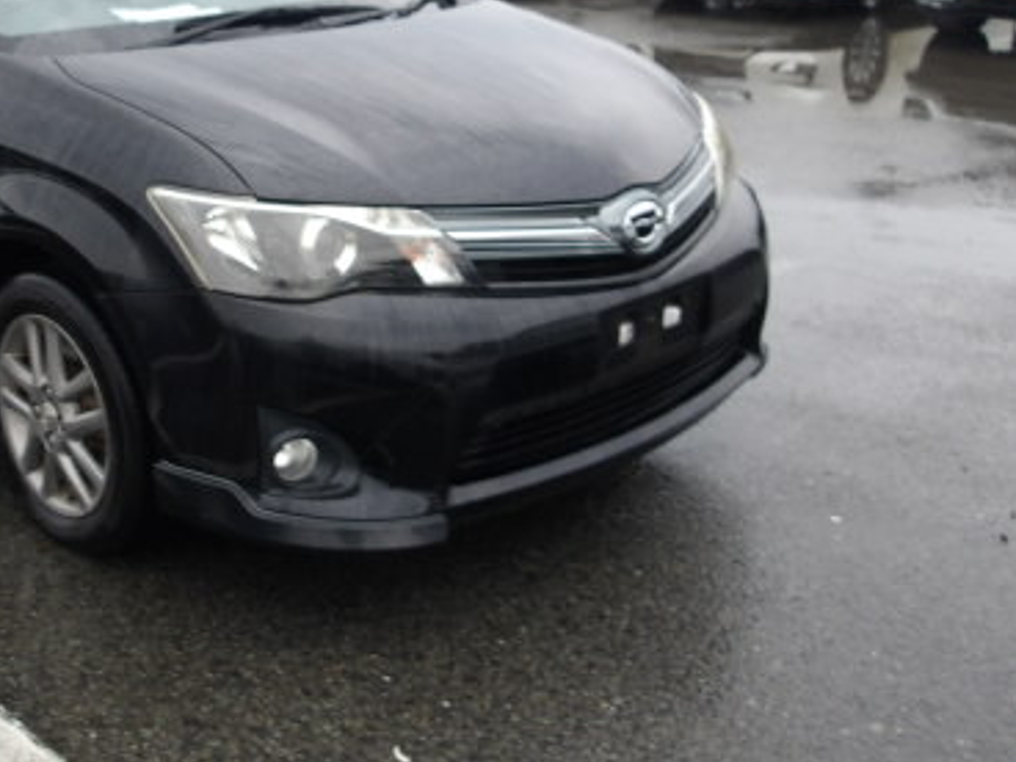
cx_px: 257
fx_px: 1379
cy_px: 254
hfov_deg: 39.4
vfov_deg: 30.6
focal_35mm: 47
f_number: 10.4
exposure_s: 1/60
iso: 201
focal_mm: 4.9
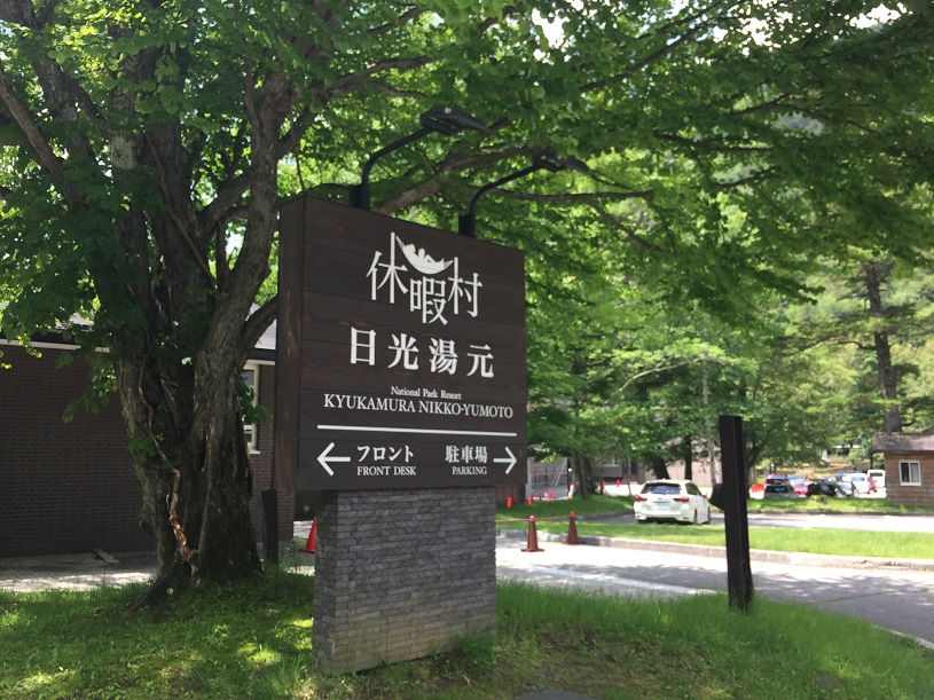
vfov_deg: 48.2
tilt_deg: +8.8
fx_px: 782
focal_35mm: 29
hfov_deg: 61.7
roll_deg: -1.0
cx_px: 467
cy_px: 350
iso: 32
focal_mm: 4.15
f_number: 2.2
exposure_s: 1/370
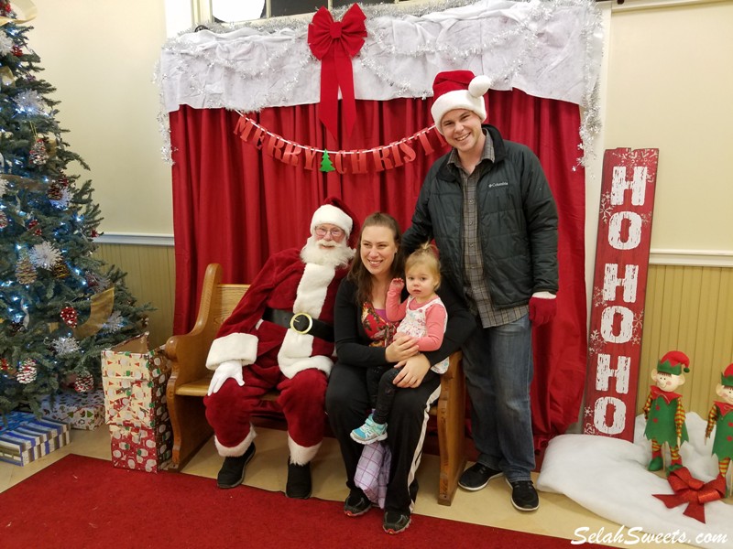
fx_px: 551
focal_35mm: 26
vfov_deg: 53.1
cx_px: 366
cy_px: 274
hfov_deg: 67.3
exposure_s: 1/24
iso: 160
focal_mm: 4.2
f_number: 1.7
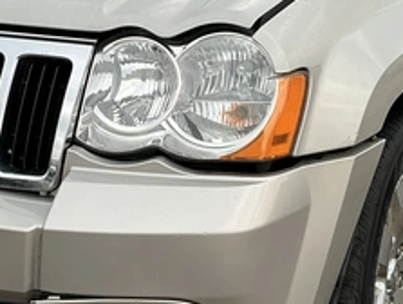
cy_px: 64
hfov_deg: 20.7
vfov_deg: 15.7
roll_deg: +0.0
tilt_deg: -10.6
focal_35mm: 94
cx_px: 123
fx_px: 1096
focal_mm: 3
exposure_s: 1/122
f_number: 1.8
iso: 25
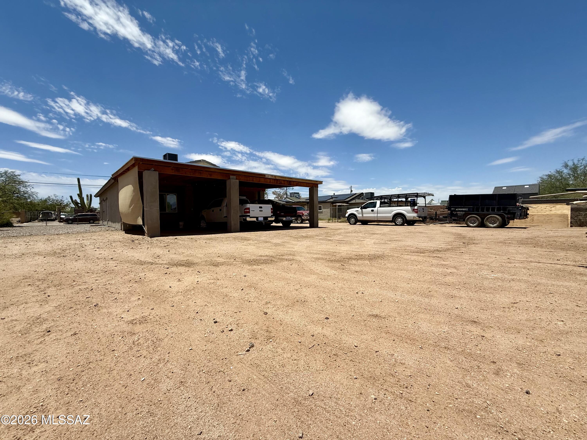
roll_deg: +0.7
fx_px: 237
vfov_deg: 85.7
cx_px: 294
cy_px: 220
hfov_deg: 102.1
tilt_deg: -2.1
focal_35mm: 14
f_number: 2.2
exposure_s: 1/3891
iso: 50
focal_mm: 2.22
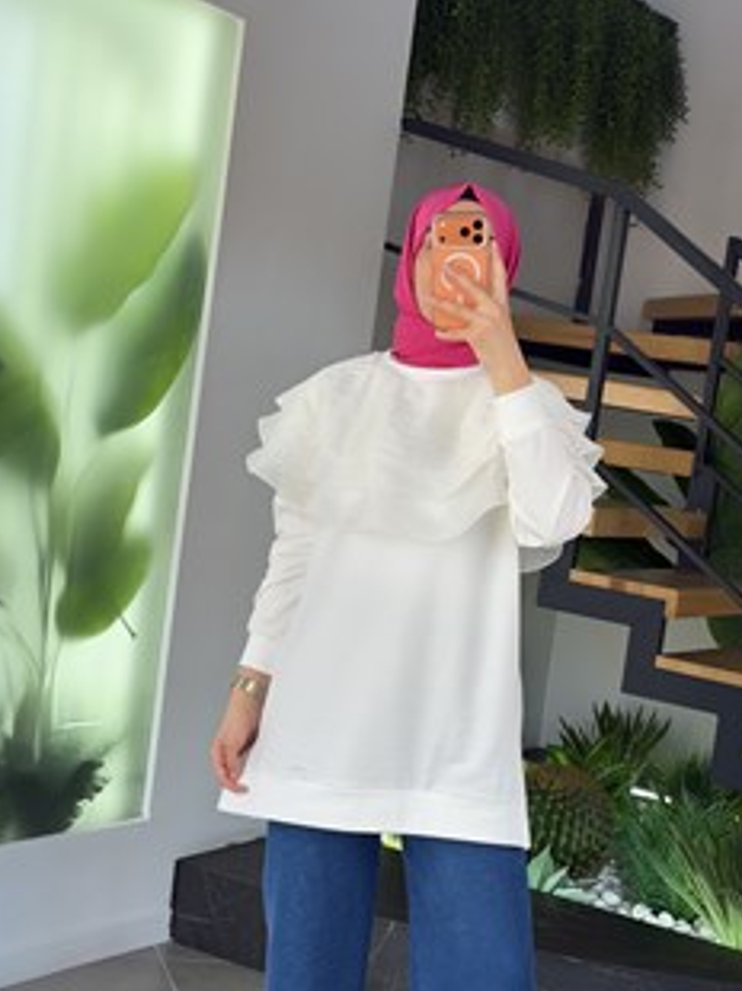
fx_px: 1832
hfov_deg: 22.9
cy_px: 580
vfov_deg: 30.2
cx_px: 368
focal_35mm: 64
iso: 50
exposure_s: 1/212
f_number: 1.78
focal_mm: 6.76
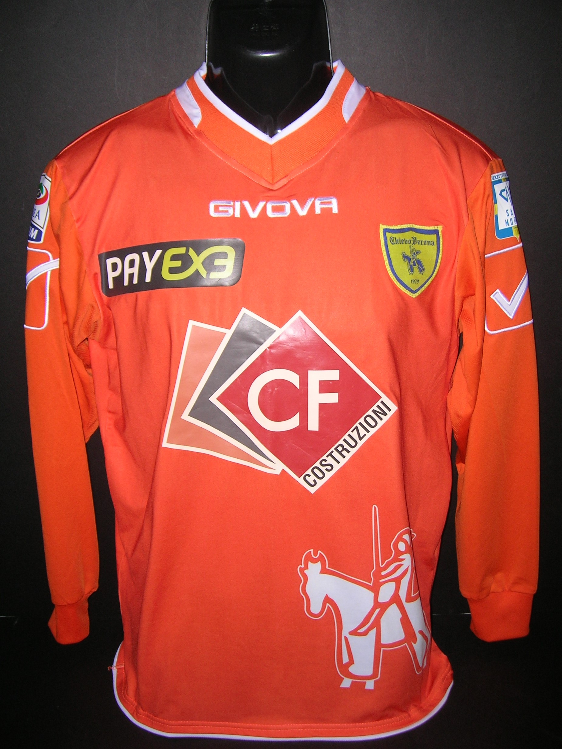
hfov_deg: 41.8
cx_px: 281
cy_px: 374
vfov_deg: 54.0
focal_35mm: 34
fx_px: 736
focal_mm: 5.7
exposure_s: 1/60.1
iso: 50
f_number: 2.9
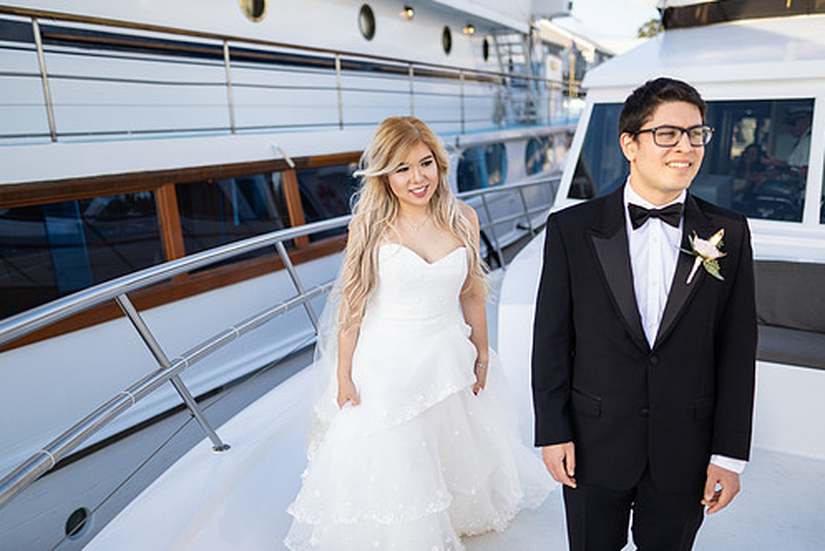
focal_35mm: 28
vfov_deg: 46.4
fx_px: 642
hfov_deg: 65.4
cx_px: 422
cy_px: 295
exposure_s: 1/4000
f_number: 1.4
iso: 160
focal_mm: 24
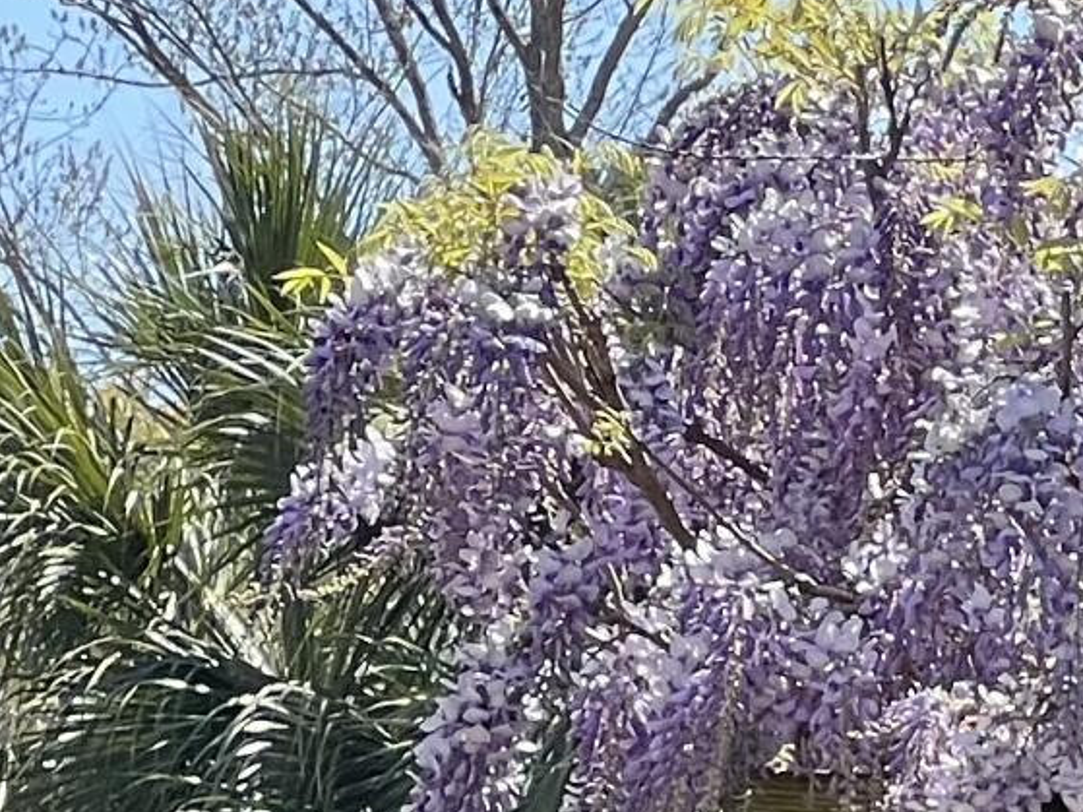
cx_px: 2362
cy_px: 1515
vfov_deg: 3.6
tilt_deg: +0.9
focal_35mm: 413
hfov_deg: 4.7
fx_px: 12918
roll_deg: -0.8
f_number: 2.8
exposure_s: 1/319
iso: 32
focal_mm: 9
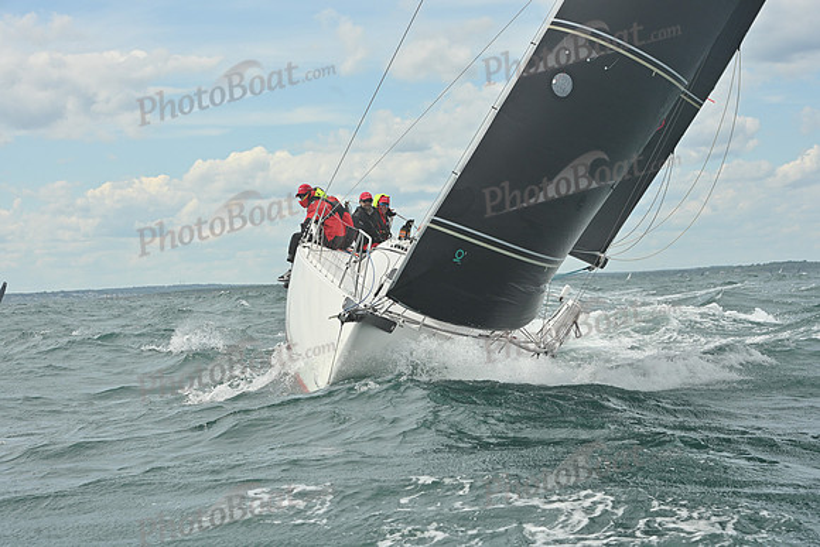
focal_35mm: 82
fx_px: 1868
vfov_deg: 16.7
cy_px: 274
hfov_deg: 24.8
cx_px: 410
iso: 320
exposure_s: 1/1250
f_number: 9
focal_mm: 82
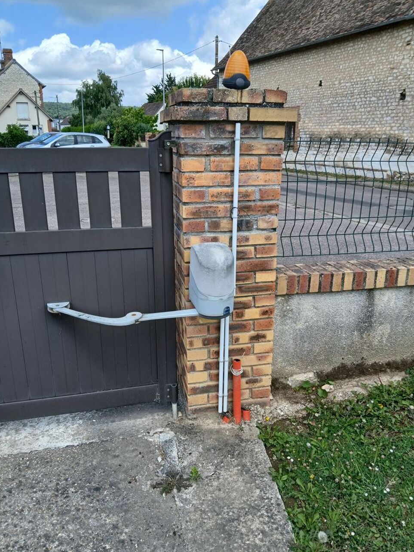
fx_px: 431
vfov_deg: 65.3
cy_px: 279
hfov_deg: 51.4
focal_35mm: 27
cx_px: 212
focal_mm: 3.98
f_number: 1.8
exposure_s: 1/359
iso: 20
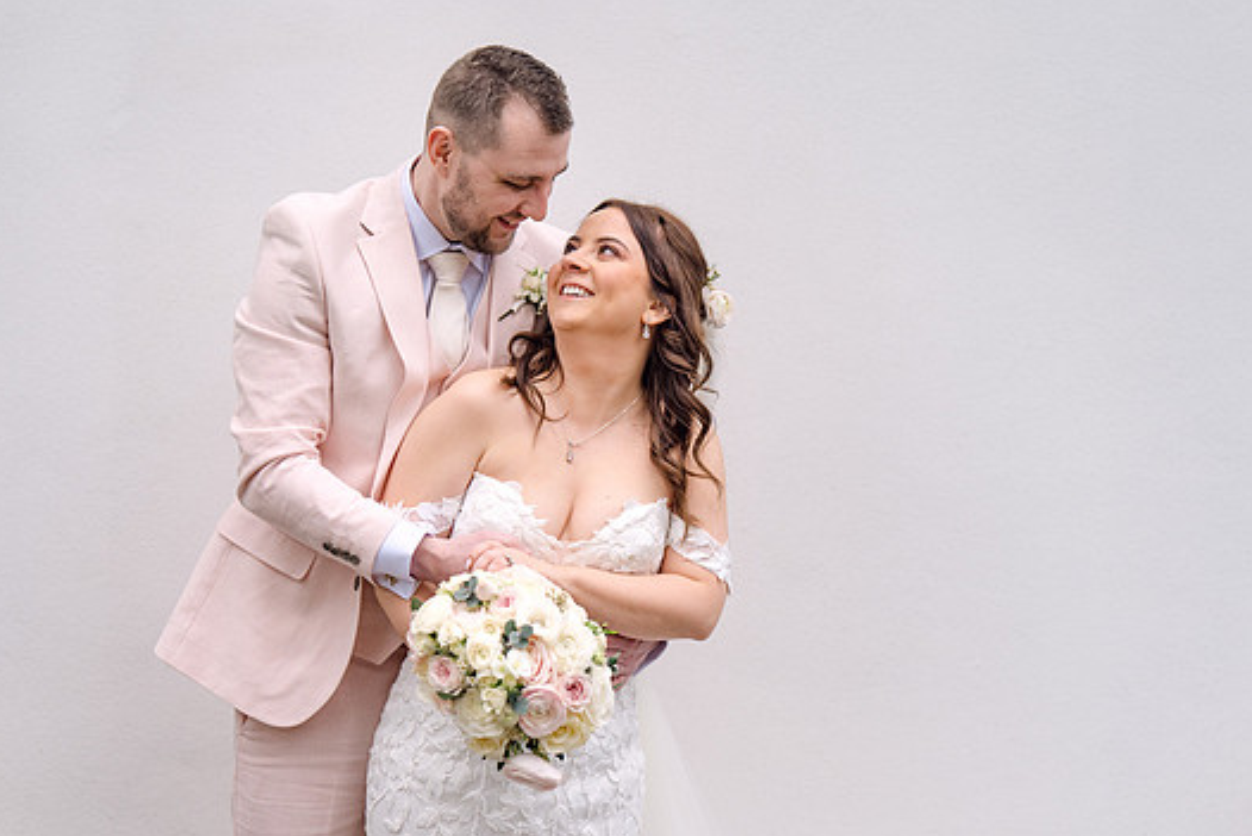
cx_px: 587
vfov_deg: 13.2
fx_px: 3618
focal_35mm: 104
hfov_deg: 19.6
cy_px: 339
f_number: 2
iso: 250
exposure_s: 1/800
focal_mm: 85
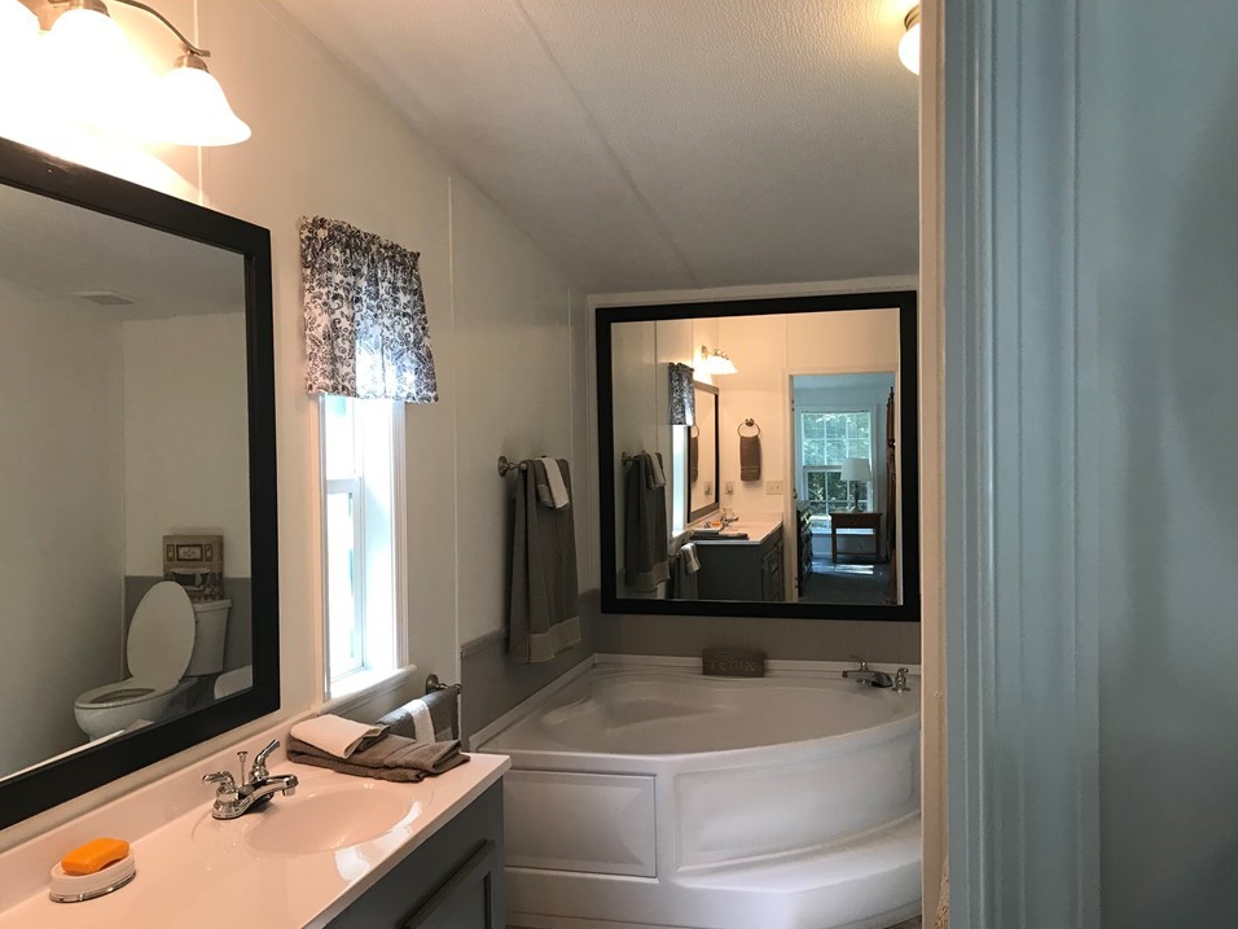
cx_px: 606
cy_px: 490
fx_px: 1073
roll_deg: +2.3
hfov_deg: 60.0
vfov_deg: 46.8
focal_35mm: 30
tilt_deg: -1.2
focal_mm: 3.99
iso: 25
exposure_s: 1/30
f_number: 1.8
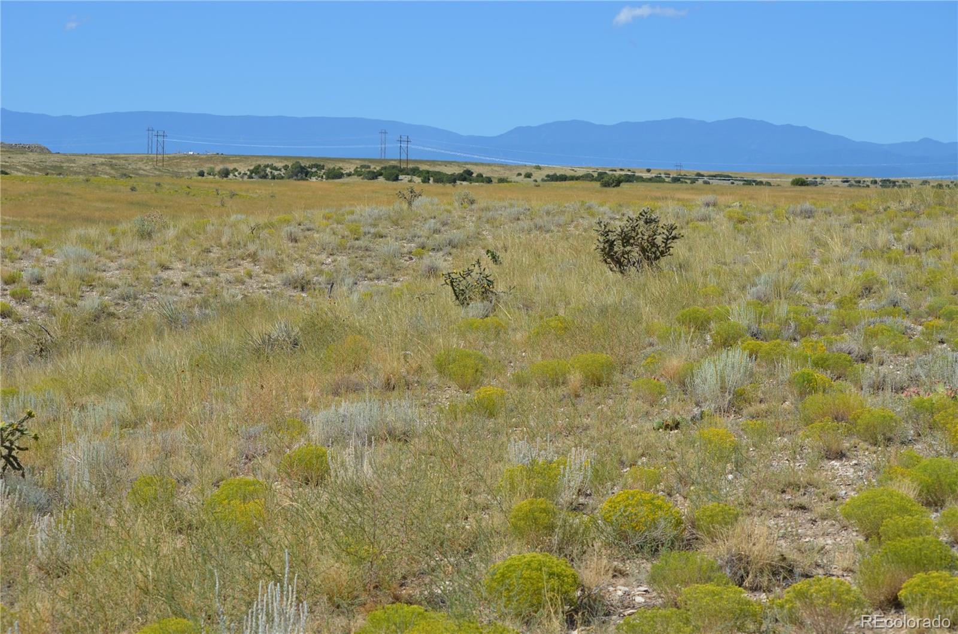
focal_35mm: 82
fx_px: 2190
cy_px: 317
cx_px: 479
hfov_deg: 24.7
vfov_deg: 16.5
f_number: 9
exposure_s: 1/320
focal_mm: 55
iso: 100
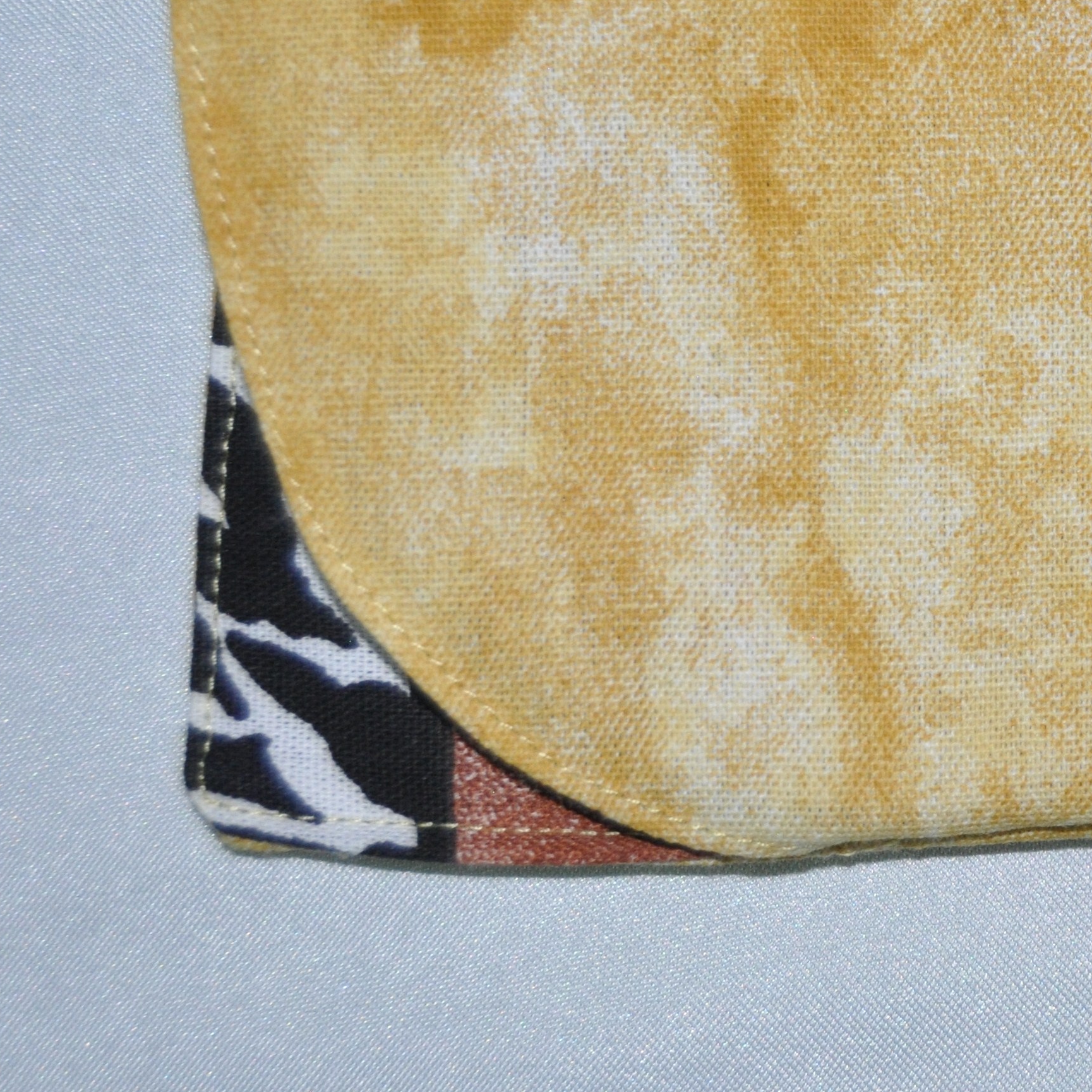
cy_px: 373
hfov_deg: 14.1
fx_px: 4283
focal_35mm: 120
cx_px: 1315
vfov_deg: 14.5
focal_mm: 38
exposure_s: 1/60
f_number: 4.8
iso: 800
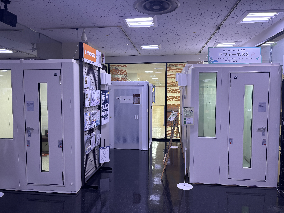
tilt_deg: -4.2
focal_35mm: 26
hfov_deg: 67.3
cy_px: 106
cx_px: 142
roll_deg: +0.1
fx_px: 213
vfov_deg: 53.1
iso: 125
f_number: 1.6
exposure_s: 1/120
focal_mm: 5.96
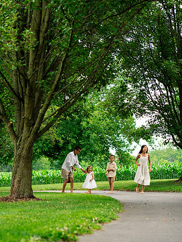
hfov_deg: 11.6
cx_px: 38
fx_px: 890
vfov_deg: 15.5
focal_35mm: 127
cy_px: 124
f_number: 3.5
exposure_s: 1/500
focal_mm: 85
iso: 500
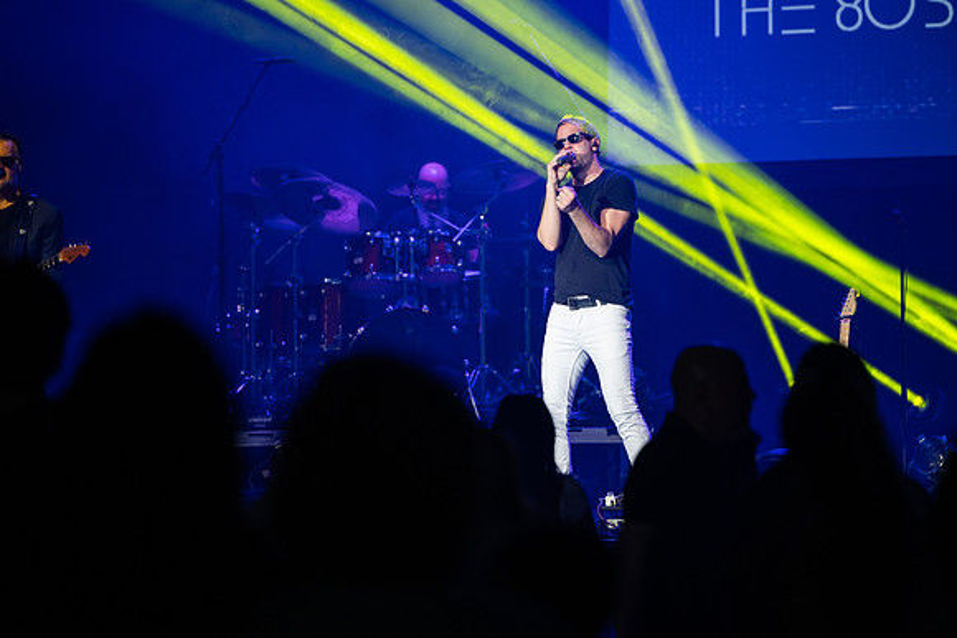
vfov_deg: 7.6
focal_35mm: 180
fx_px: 4786
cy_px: 319
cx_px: 478
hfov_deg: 11.4
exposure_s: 1/200
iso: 800
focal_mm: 180
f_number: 2.8
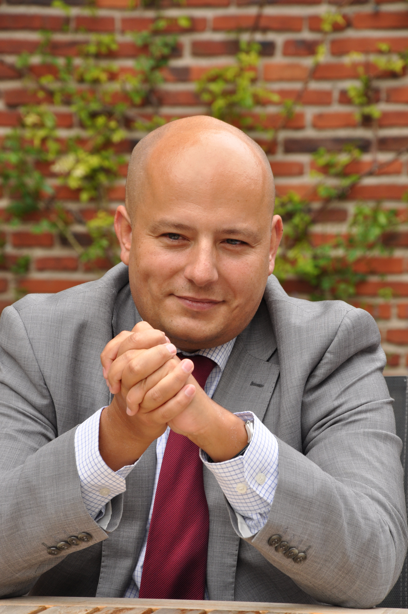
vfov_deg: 13.1
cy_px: 307
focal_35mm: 158
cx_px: 204
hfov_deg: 8.7
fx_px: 2684
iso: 250
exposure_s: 1/100
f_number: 9
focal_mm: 105
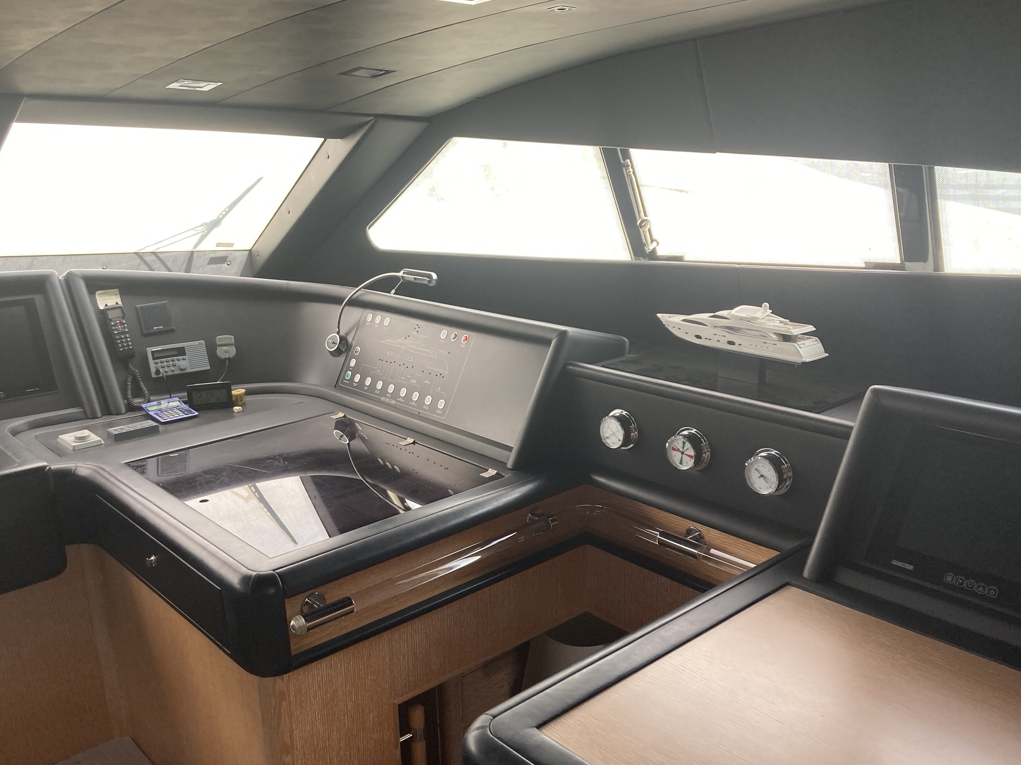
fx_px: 914
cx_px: 479
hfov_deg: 58.3
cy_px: 404
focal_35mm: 31
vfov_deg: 45.4
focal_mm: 3.99
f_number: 1.8
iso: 80
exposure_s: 1/121
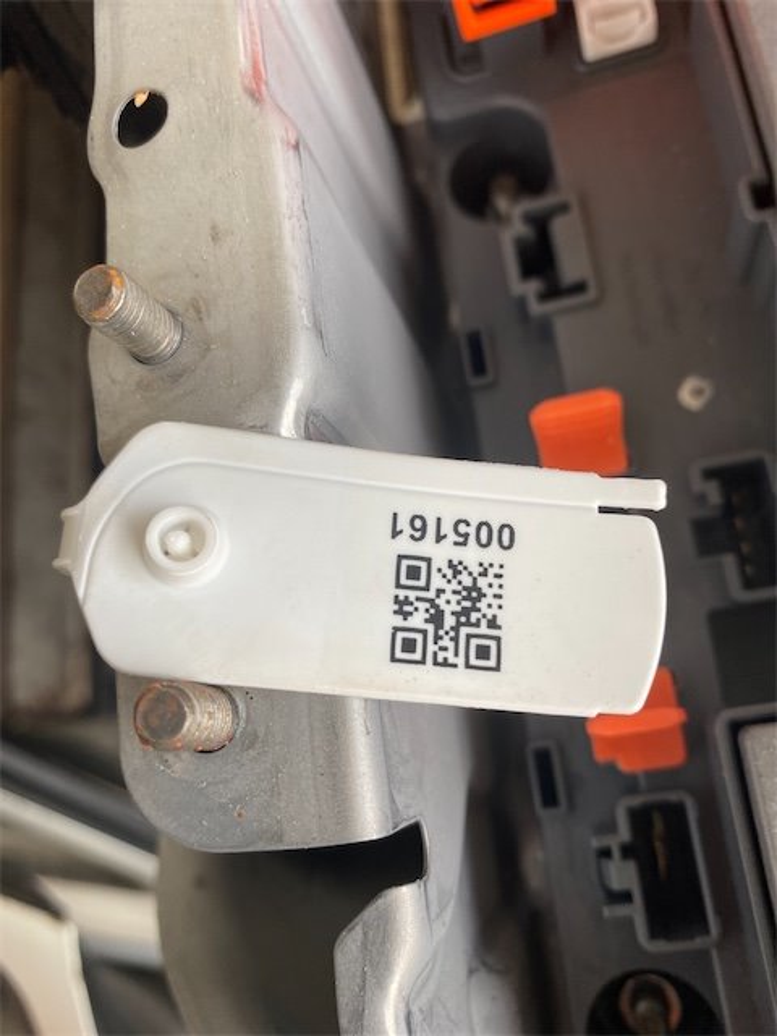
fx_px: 778
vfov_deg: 67.3
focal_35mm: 26
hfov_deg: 53.1
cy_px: 518
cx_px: 388
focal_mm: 4.25
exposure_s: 1/122
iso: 32
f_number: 1.8
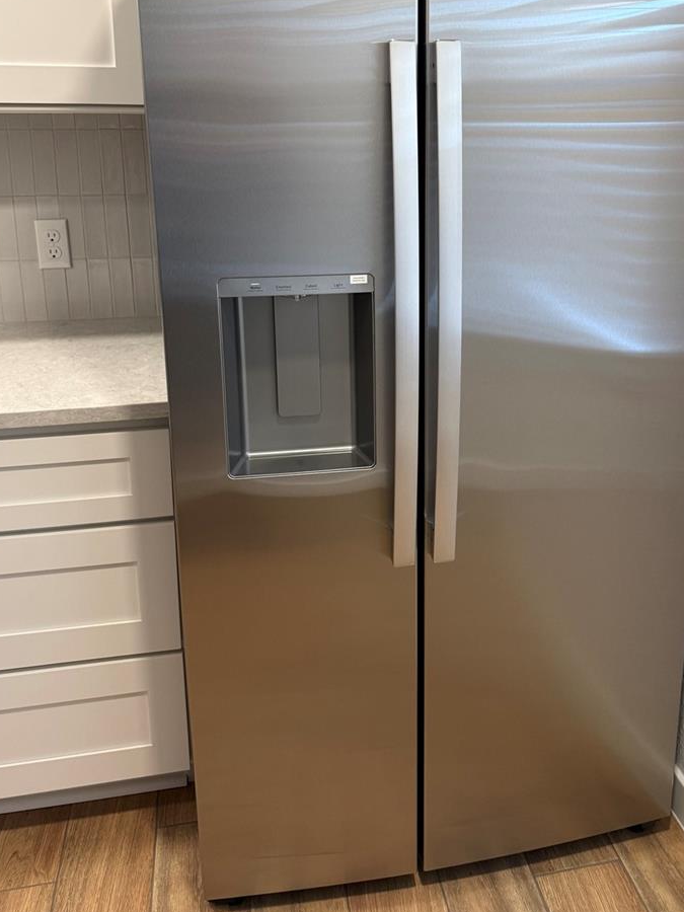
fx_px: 843
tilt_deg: -15.0
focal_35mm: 32
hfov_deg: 44.0
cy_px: 318
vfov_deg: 55.8
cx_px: 394
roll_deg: -0.6
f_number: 1.78
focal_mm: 6.76
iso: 160
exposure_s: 1/60
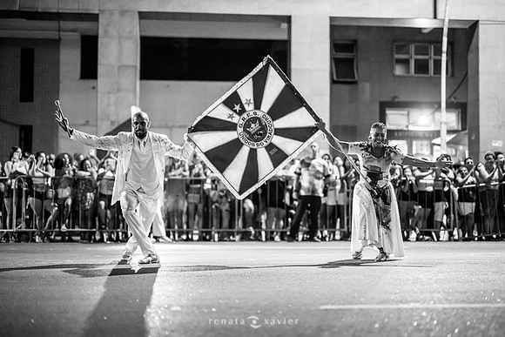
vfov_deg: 25.6
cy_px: 168
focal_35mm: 53
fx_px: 743
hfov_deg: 37.6
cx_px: 252
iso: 2000
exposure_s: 1/320
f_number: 1.2
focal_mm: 50
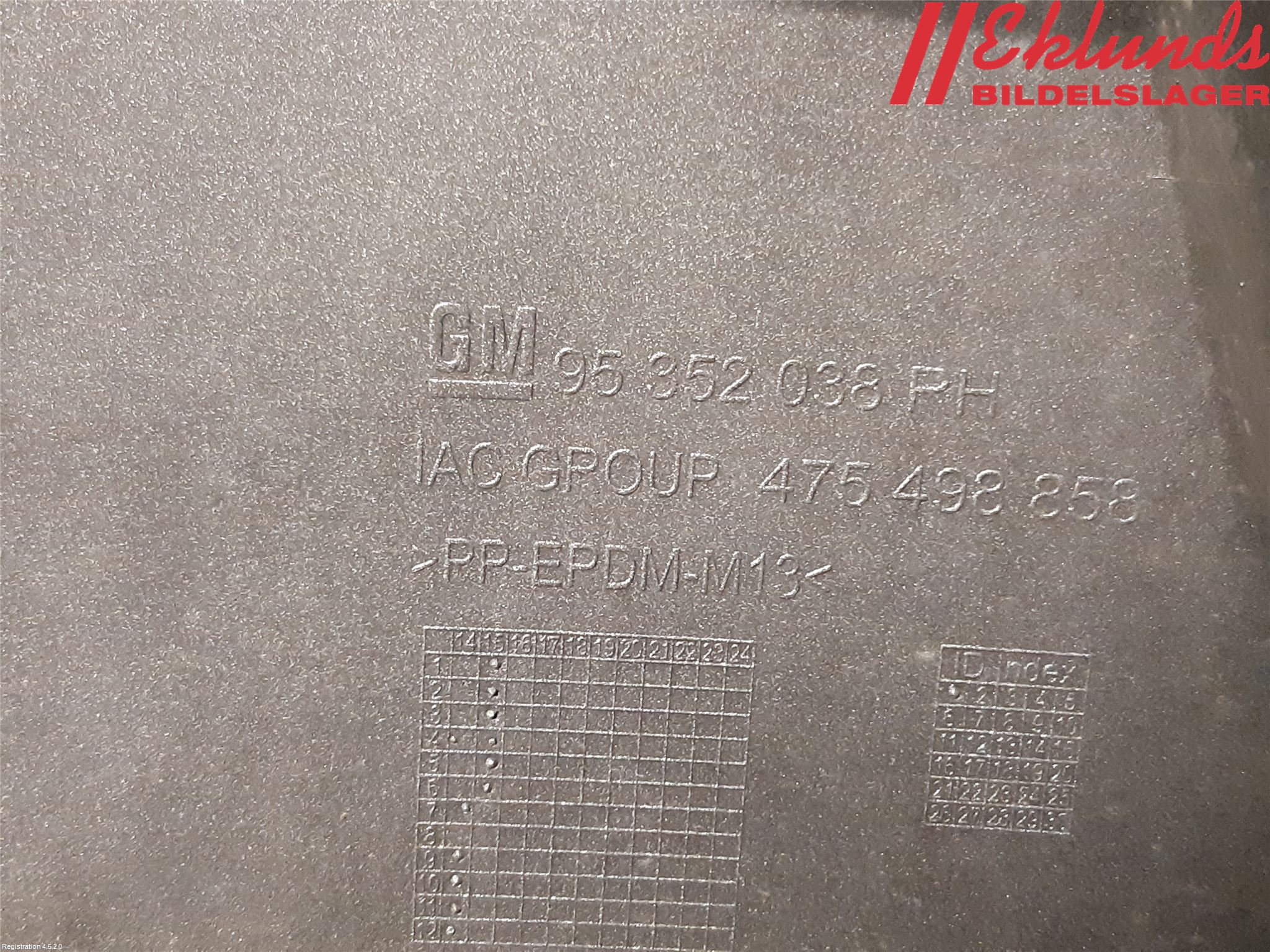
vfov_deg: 53.1
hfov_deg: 67.3
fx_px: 954
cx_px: 635
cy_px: 476
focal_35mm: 26
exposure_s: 1/25
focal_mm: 3.93
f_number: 1.7
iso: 500
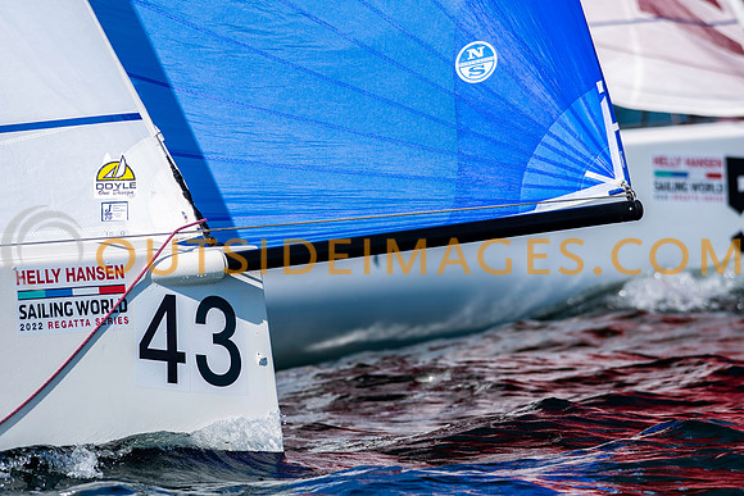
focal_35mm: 450
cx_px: 372
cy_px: 248
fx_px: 9302
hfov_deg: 4.6
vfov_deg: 3.1
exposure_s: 1/4000
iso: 200
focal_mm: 300
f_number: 5
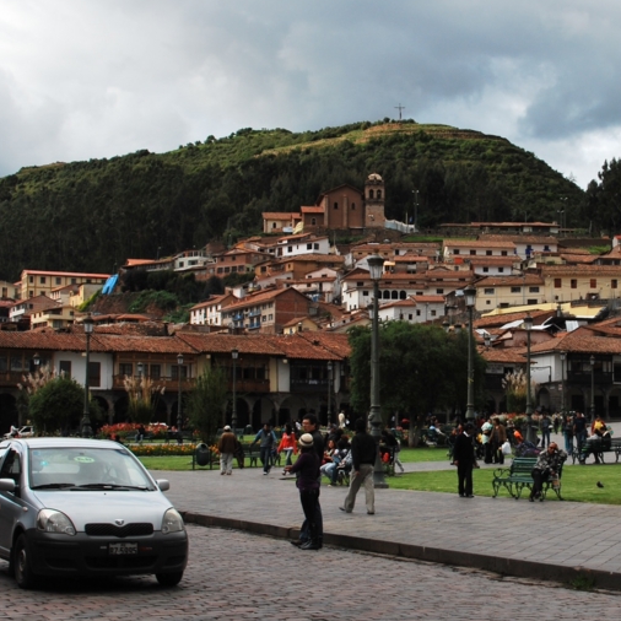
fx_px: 1434
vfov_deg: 24.4
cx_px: 420
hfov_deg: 24.3
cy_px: 318
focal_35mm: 71
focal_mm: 35
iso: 200
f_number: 13
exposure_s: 1/125
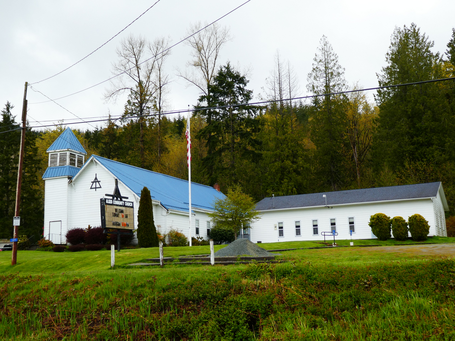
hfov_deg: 42.9
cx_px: 228
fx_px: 578
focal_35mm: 44
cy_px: 170
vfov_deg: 32.9
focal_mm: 7.8
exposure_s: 1/160
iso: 80
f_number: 3.9
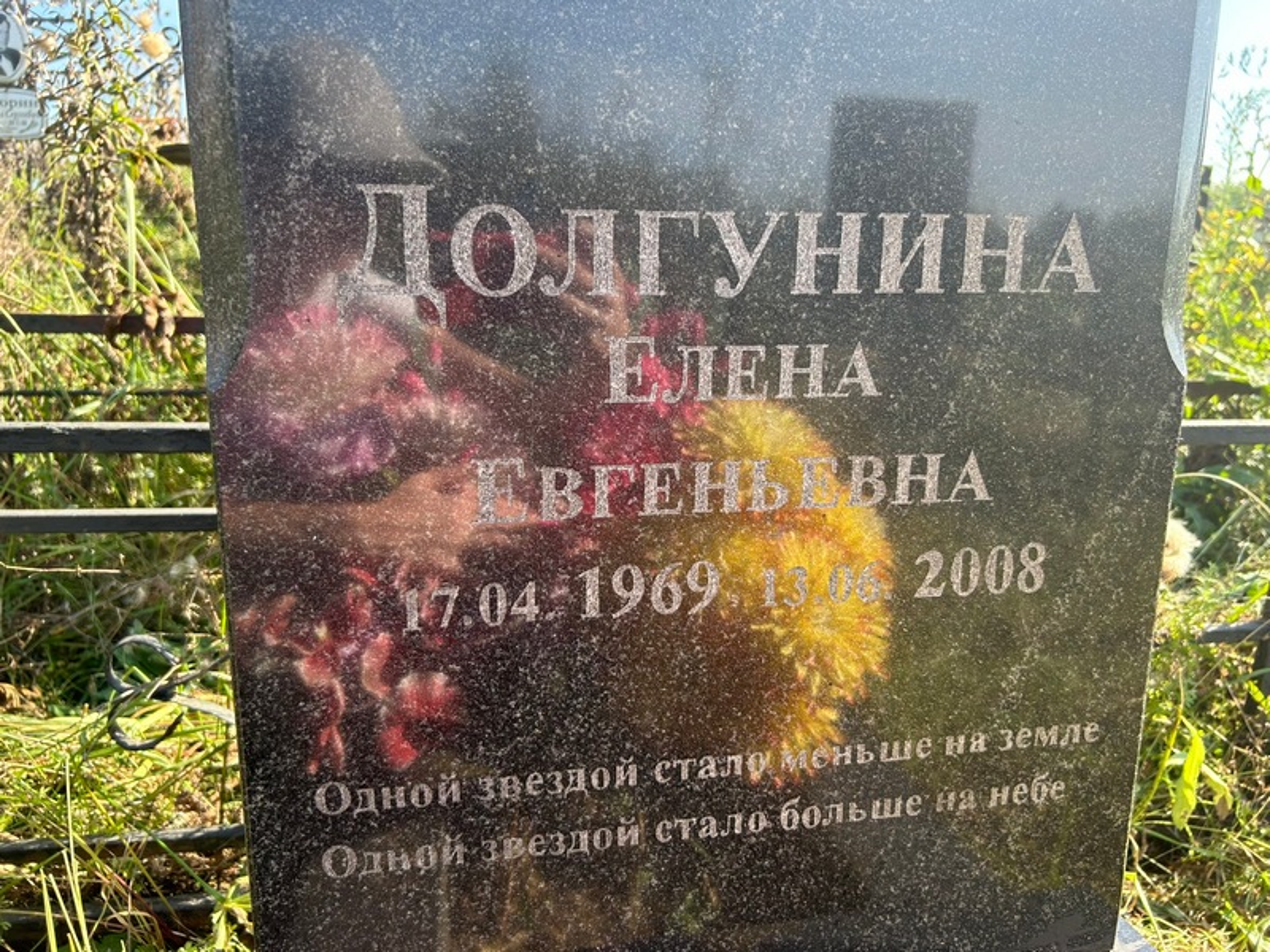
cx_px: 635
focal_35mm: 26
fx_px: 954
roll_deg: +0.1
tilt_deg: -13.9
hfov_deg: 67.3
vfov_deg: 53.1
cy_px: 476
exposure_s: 1/552
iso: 50
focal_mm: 5.7
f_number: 1.5
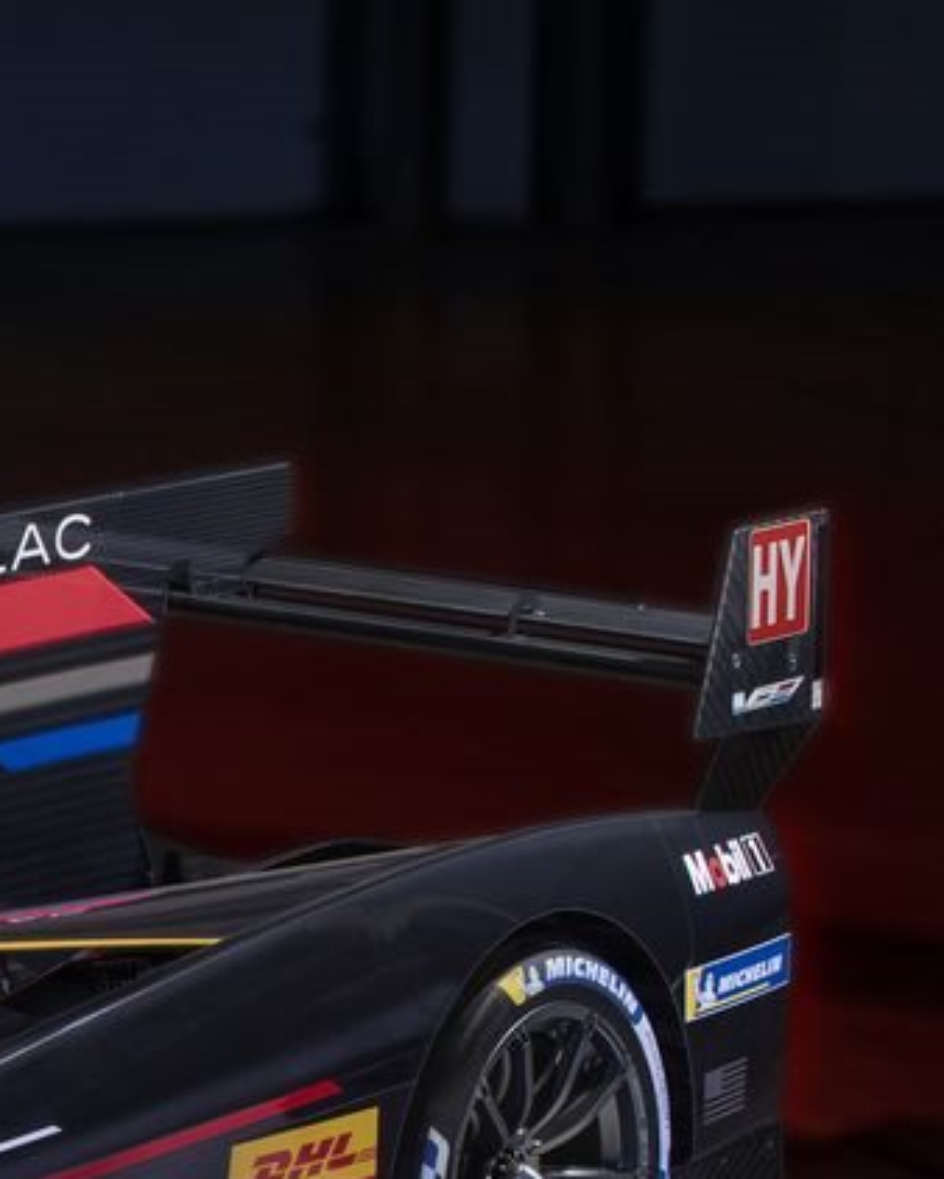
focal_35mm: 249
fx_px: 8690
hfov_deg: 6.0
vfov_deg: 7.7
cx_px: -1100
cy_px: 1200
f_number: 11
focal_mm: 70
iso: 100
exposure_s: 1/100
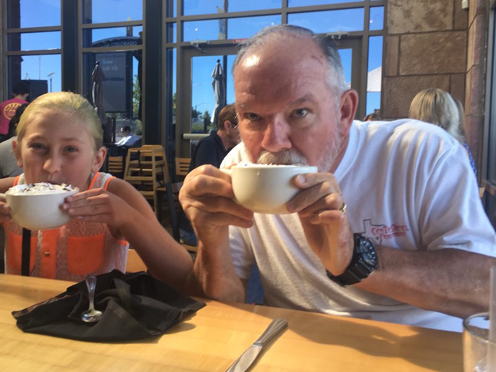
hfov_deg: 49.9
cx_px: 208
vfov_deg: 38.6
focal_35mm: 37
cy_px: 164
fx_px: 530
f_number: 2.2
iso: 25
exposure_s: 1/60
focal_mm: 4.15
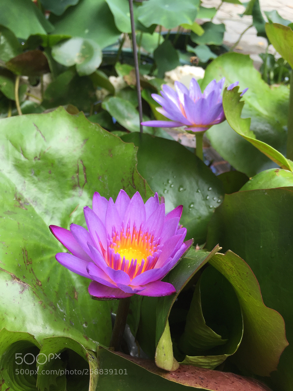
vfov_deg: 61.7
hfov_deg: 48.2
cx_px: 146
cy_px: 196
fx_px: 327
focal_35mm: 29
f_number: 2.2
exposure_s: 1/128
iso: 32
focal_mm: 4.15
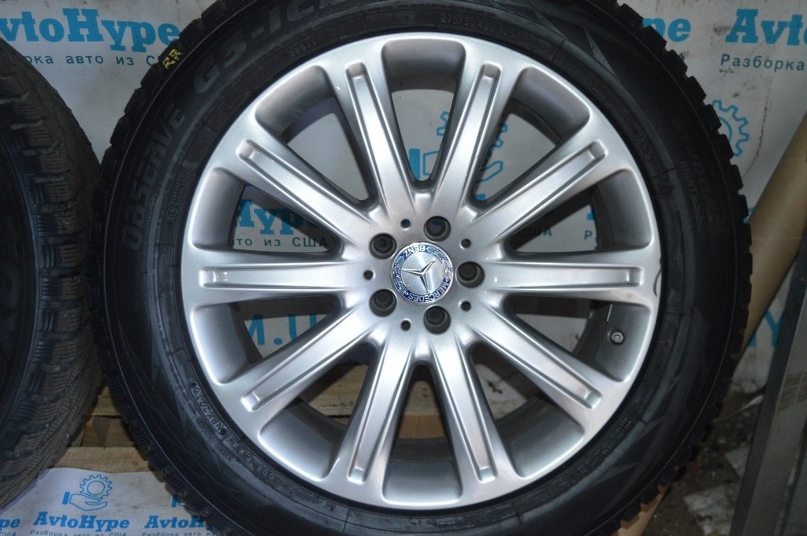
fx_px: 1042
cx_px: 404
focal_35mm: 46
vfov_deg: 28.9
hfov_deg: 42.4
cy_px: 268
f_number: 4.2
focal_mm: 31
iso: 800
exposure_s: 1/60
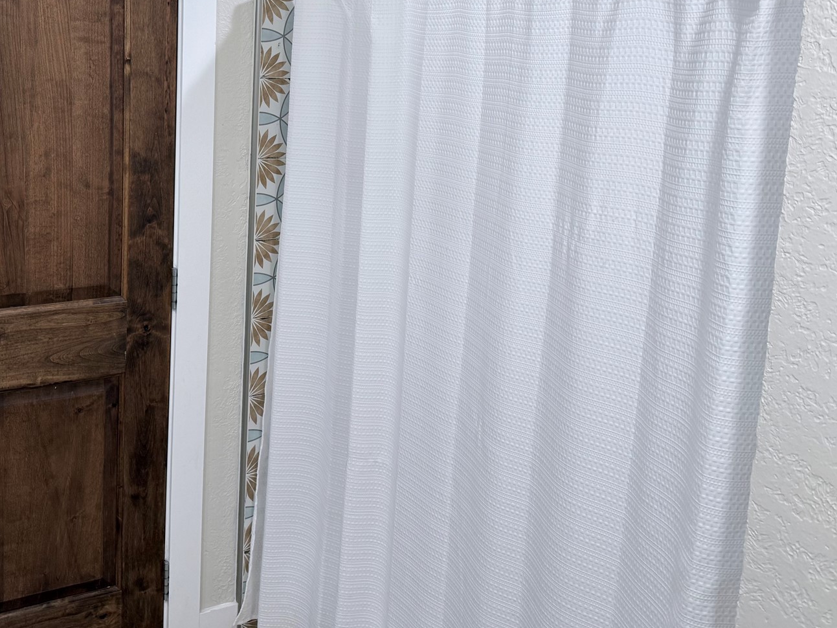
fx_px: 919
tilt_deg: -7.0
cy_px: 147
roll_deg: -2.1
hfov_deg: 48.5
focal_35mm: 38
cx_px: 311
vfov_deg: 36.7
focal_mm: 6.76
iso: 125
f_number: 1.78
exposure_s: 1/120
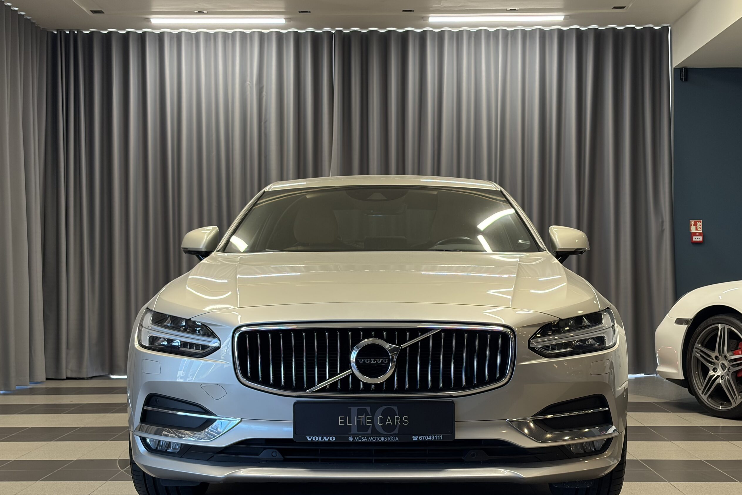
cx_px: 376
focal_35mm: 55
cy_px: 268
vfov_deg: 24.6
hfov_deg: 36.2
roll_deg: +0.4
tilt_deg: +0.8
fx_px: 1134
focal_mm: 5.96
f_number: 1.6
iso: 80
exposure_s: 1/100
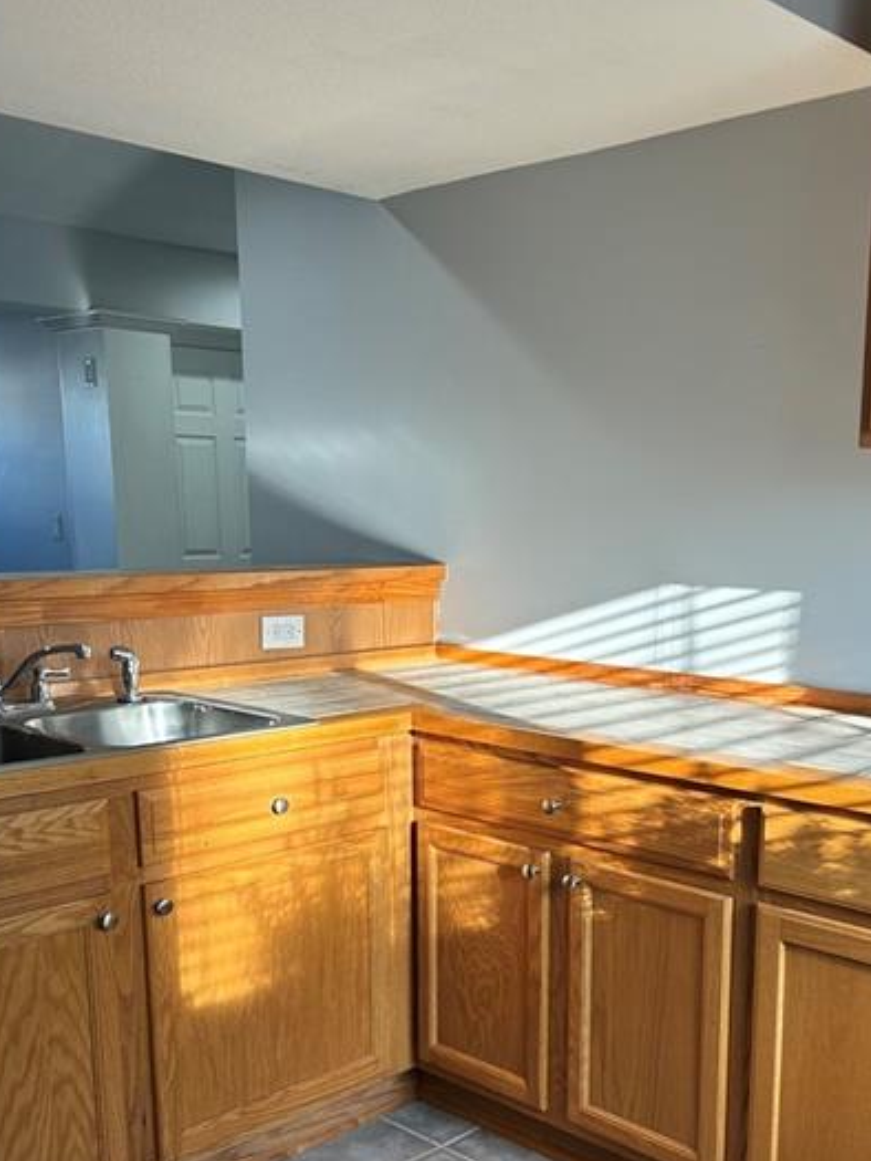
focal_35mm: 38
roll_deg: -0.7
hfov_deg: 37.4
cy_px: 759
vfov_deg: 48.3
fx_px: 1274
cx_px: 570
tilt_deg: -12.3
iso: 64
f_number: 1.5
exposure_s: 1/120
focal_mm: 5.7
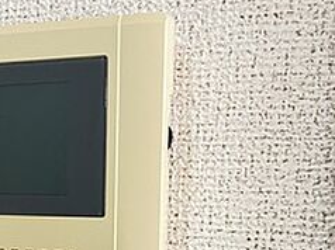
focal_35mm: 70
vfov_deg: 20.2
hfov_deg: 25.5
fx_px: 677
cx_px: -46
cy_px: 257
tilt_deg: -7.9
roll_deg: +1.7
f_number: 1.6
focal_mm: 5.1
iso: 320
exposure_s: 1/60
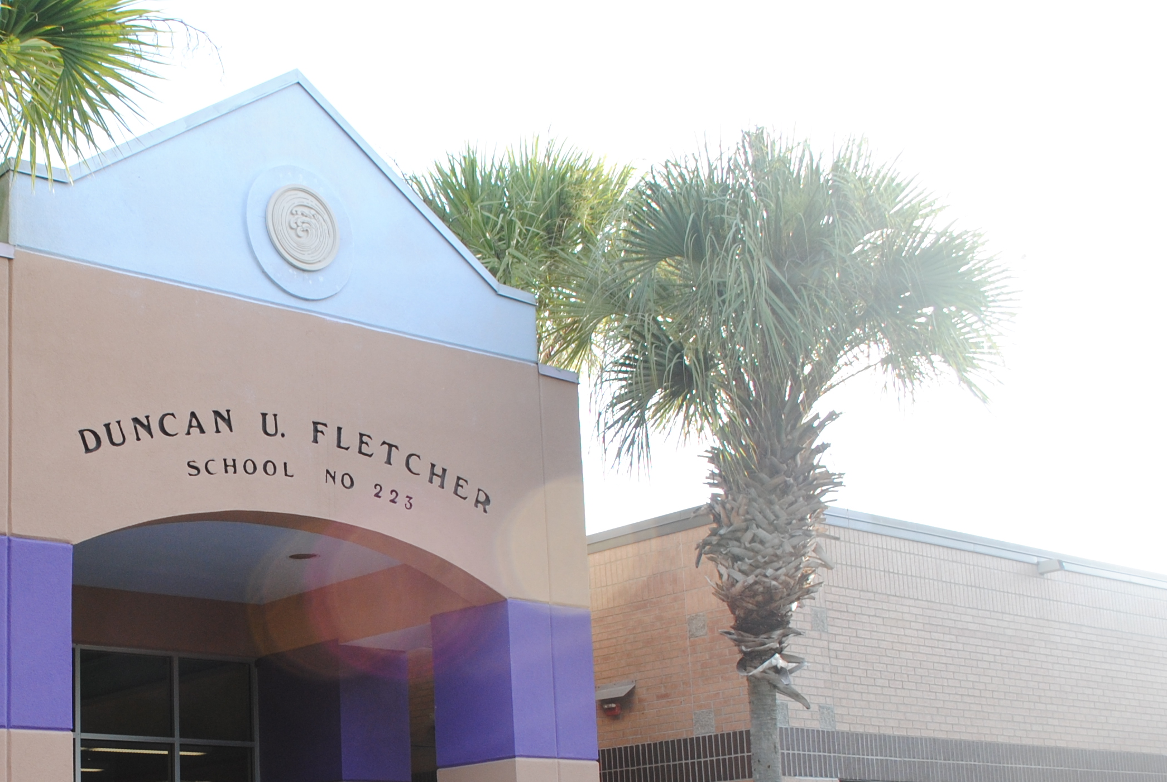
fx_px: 1623
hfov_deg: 37.7
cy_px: 609
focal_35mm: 50
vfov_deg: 26.6
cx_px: 191
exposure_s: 1/125
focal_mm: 18
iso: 180
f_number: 5.6
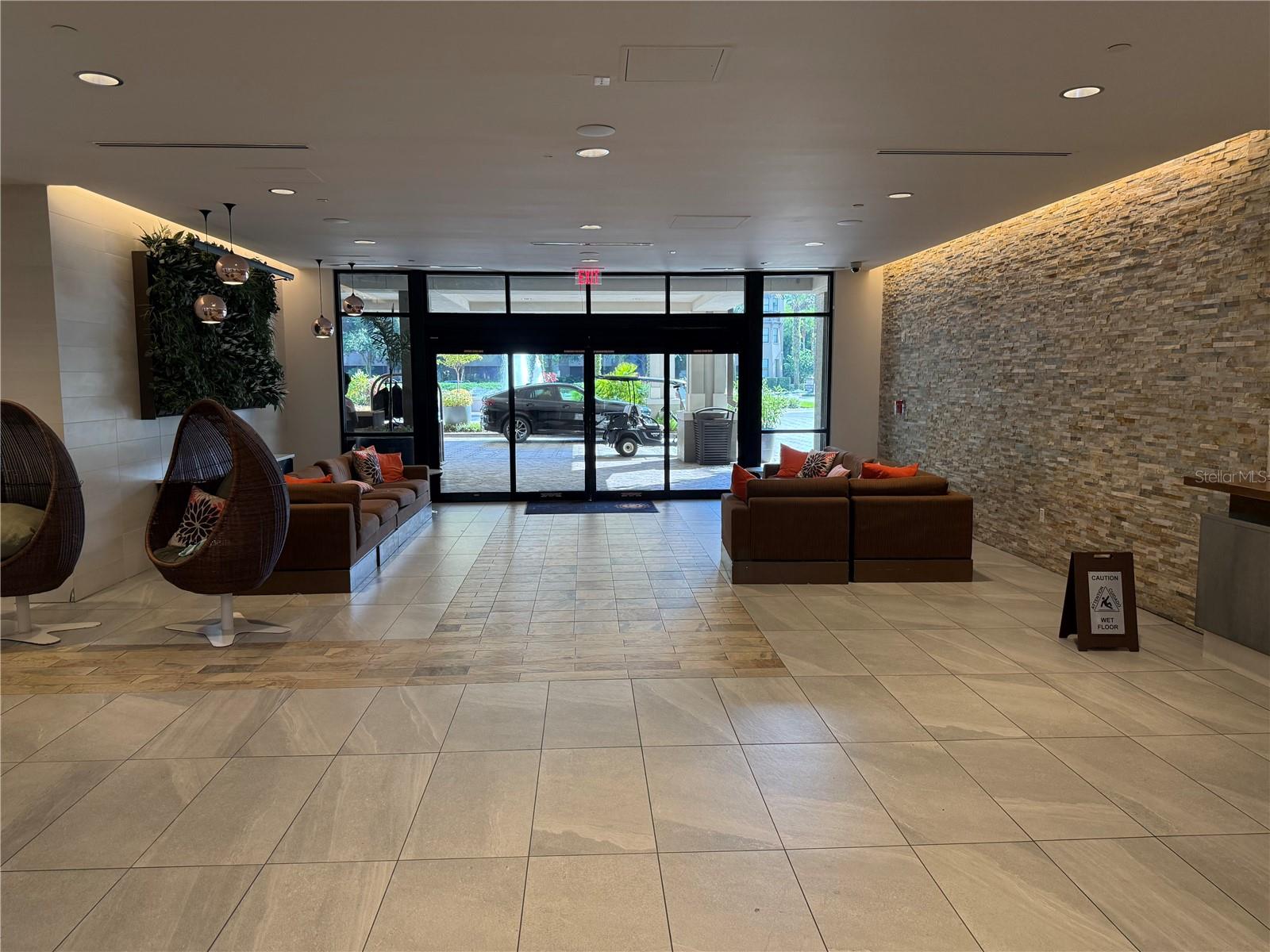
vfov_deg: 56.8
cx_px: 635
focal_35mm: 24
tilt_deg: -5.0
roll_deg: +0.3
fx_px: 881
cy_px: 476
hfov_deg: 71.6
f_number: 1.78
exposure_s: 1/120
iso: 160
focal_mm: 6.76
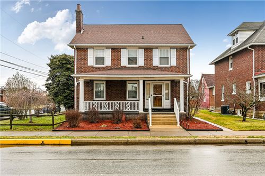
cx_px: 132
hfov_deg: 63.7
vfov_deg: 44.9
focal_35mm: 29
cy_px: 88
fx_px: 213
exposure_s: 1/40
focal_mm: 29
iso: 100
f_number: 6.3
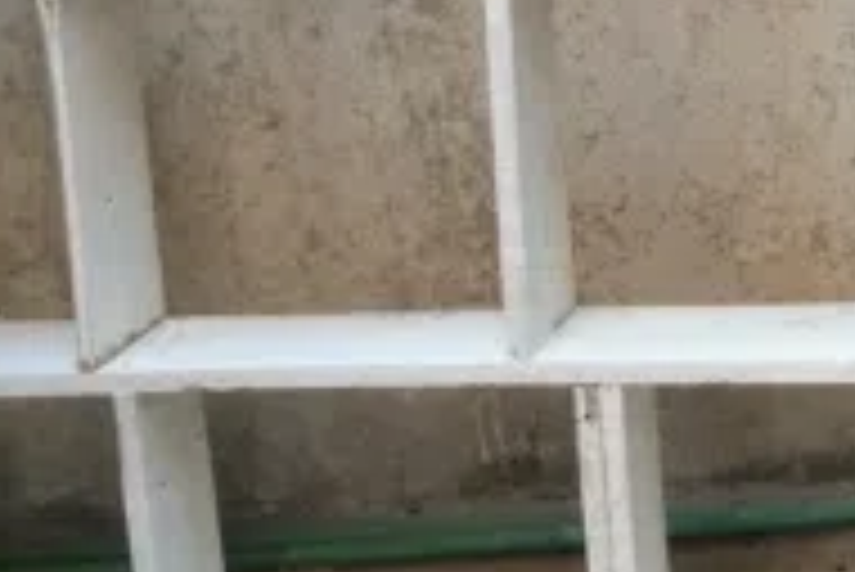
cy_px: 68
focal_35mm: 91
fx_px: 2163
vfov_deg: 14.9
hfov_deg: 20.8
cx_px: 1035
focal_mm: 3.95
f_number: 1.8
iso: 80
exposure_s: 1/50
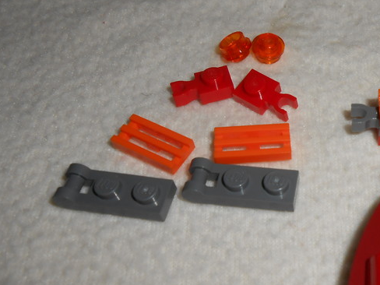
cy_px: 140
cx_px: 335
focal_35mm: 48
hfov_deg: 37.3
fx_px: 527
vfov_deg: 30.3
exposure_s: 1/25
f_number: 11.5
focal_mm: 4.6
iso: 80
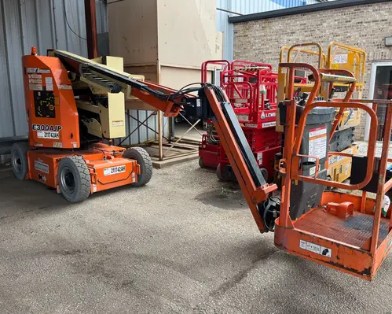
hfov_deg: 62.1
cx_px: 214
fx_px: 325
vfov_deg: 51.5
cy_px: 153
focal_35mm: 28
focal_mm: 5.1
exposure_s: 1/202
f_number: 1.6
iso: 40
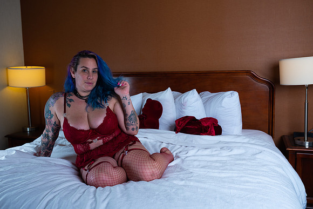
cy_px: 104
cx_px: 156
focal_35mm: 35
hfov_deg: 54.4
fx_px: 304
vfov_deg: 37.9
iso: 125
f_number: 4
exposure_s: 1/500
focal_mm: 35
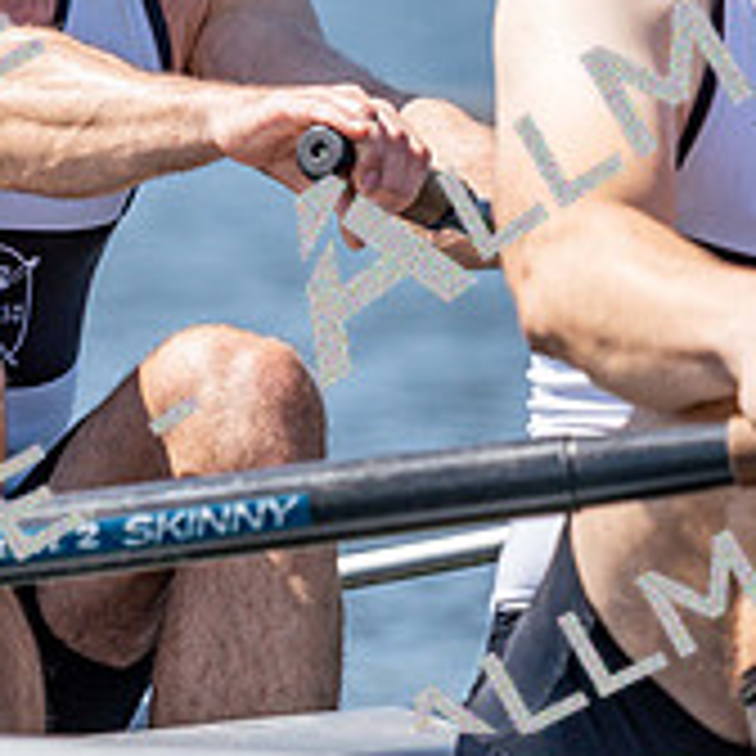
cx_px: -90
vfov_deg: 1.5
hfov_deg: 1.5
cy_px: -38
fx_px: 29033
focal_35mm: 1175
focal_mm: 400
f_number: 6.3
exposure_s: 1/2000
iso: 400
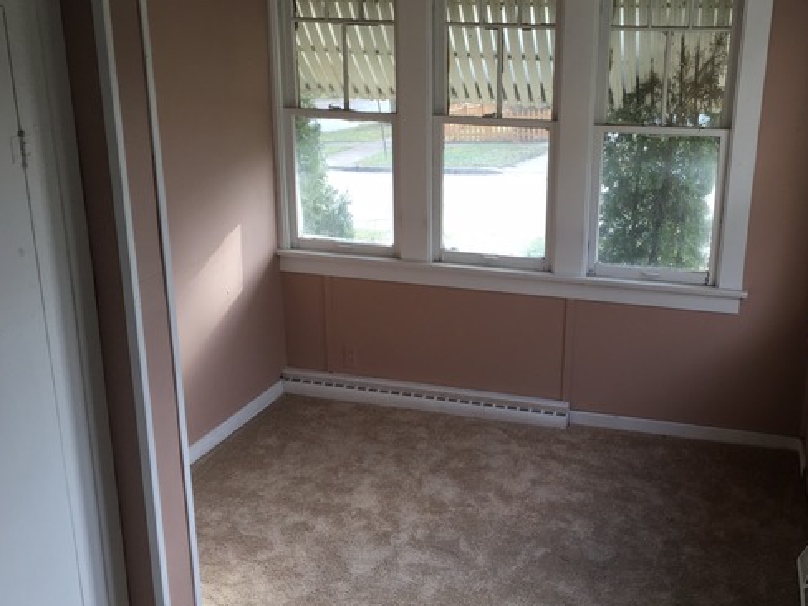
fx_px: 887
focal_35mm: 38
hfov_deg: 48.4
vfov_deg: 37.7
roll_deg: -1.5
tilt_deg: -16.3
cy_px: 310
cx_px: 513
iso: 40
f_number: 2.2
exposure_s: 1/120
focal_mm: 4.15
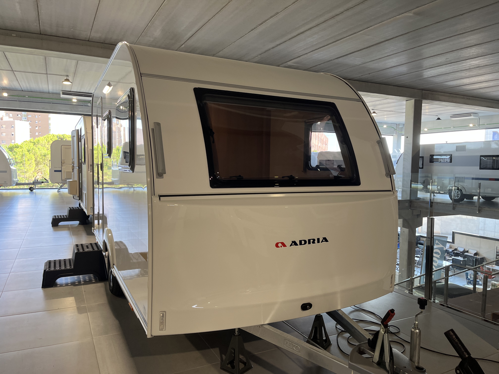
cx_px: 250
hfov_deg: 67.3
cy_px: 187
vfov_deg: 53.1
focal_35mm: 26
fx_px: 375
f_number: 1.6
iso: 64
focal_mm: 5.1
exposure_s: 1/100
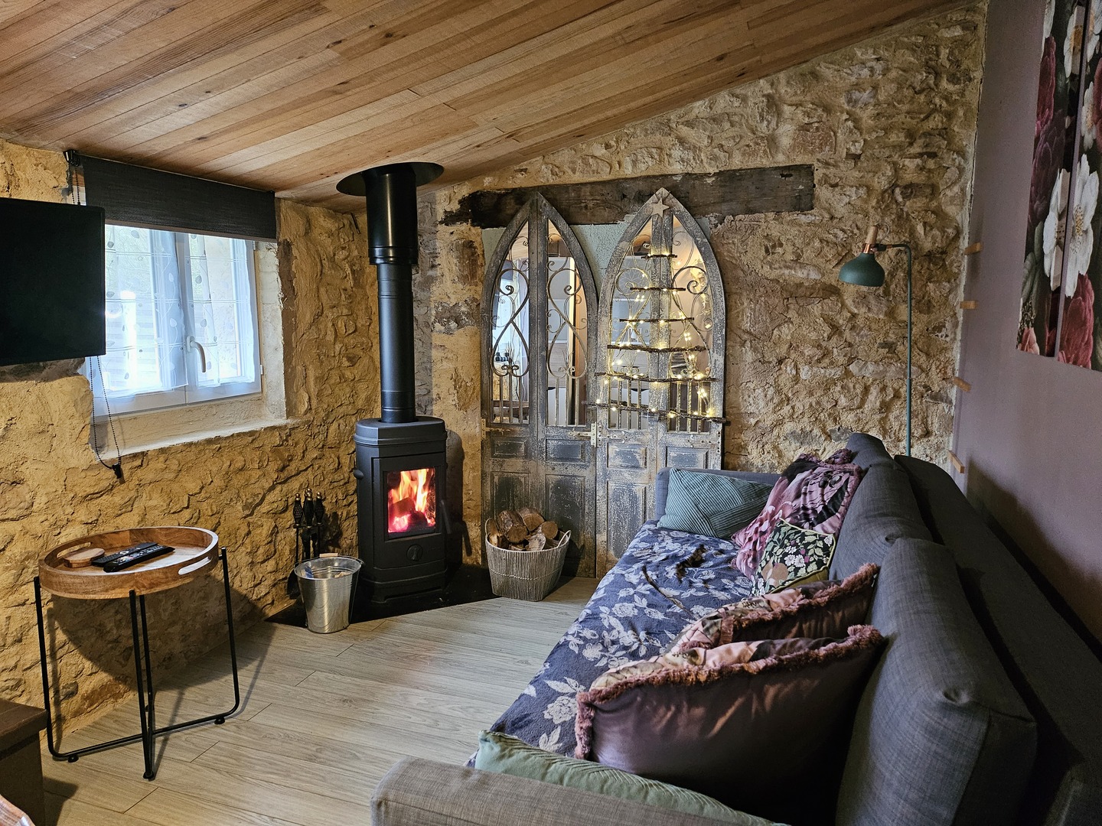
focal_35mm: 24
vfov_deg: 56.8
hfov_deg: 71.6
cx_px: 551
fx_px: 764
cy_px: 413
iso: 640
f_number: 1.8
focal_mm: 5
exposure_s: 1/25
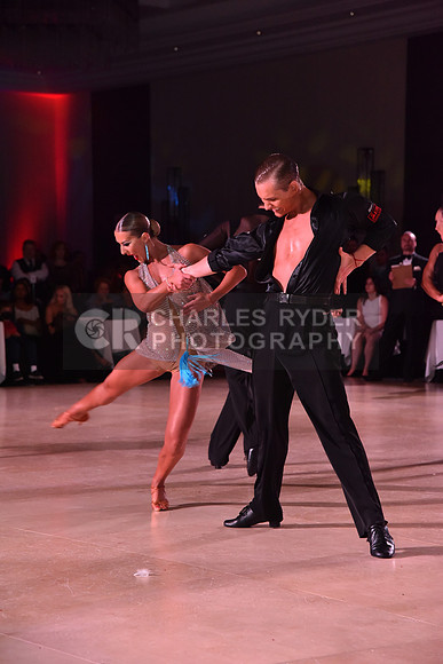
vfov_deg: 20.8
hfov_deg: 14.0
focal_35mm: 98
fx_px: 1808
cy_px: 332
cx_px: 222
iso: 2500
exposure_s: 1/320
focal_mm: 98
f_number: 5.6
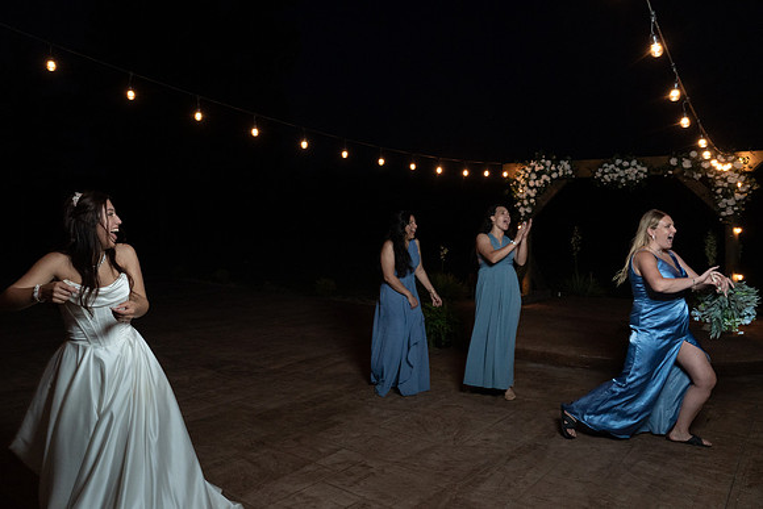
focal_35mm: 26
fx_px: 560
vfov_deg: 48.9
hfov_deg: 68.4
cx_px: 348
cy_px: 236
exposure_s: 1/200
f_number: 4
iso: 2000
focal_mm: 24
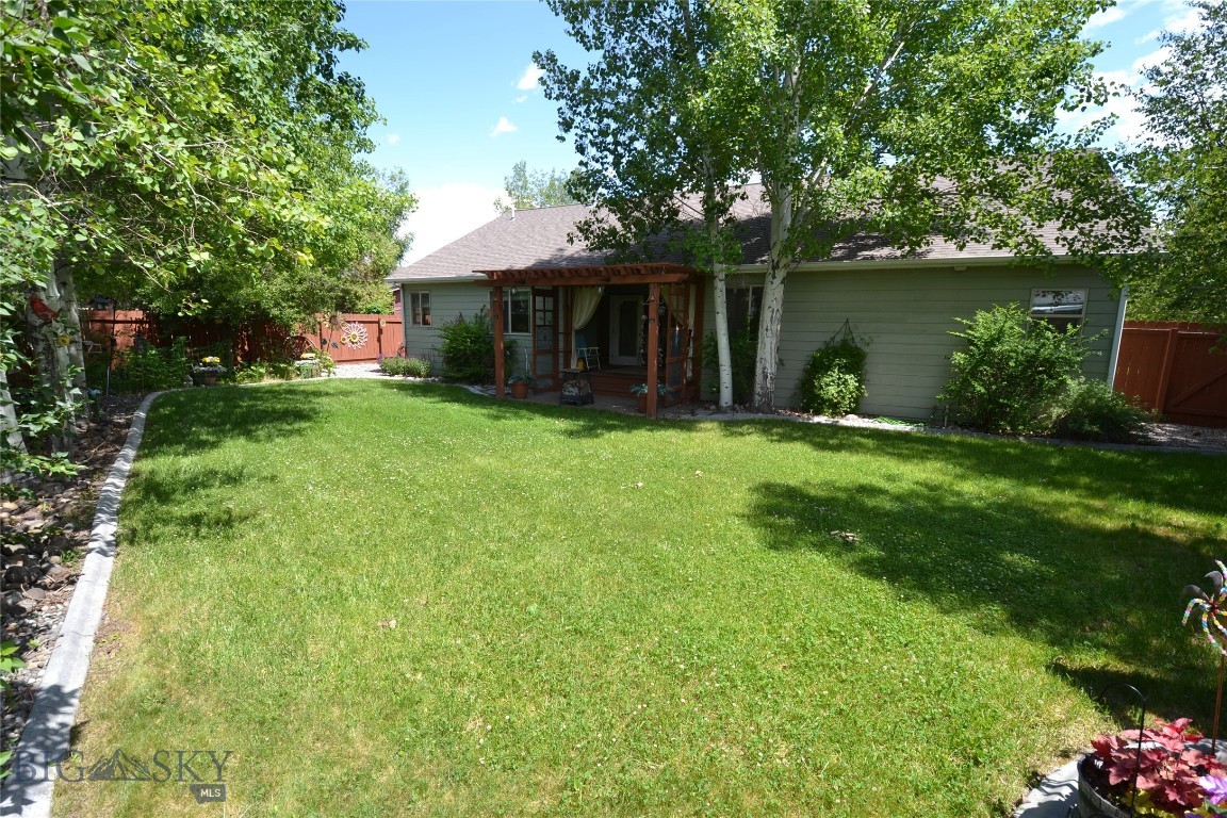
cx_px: 614
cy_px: 409
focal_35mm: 15
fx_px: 511
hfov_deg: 100.4
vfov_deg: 77.3
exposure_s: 1/125
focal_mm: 10
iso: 100
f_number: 6.3
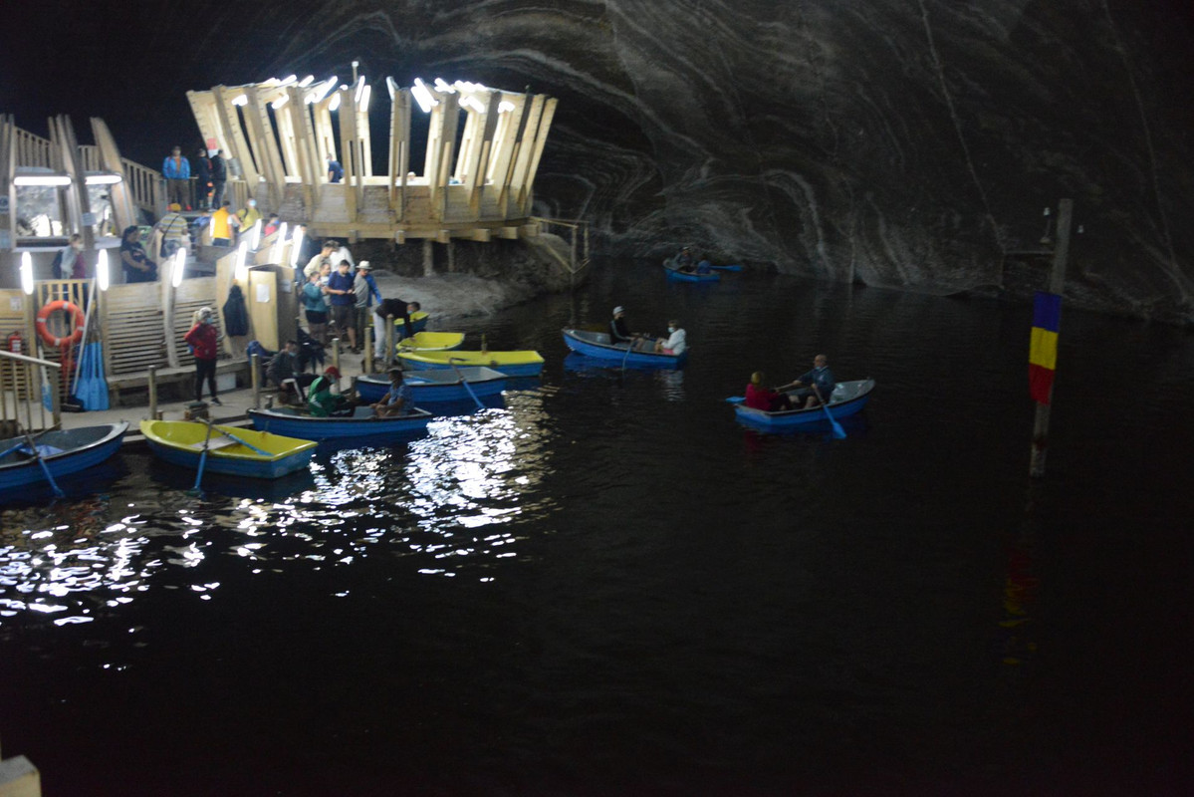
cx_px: 597
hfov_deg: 53.1
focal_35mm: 36
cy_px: 398
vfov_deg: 36.9
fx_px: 1194
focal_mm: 36
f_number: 4
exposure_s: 1/30
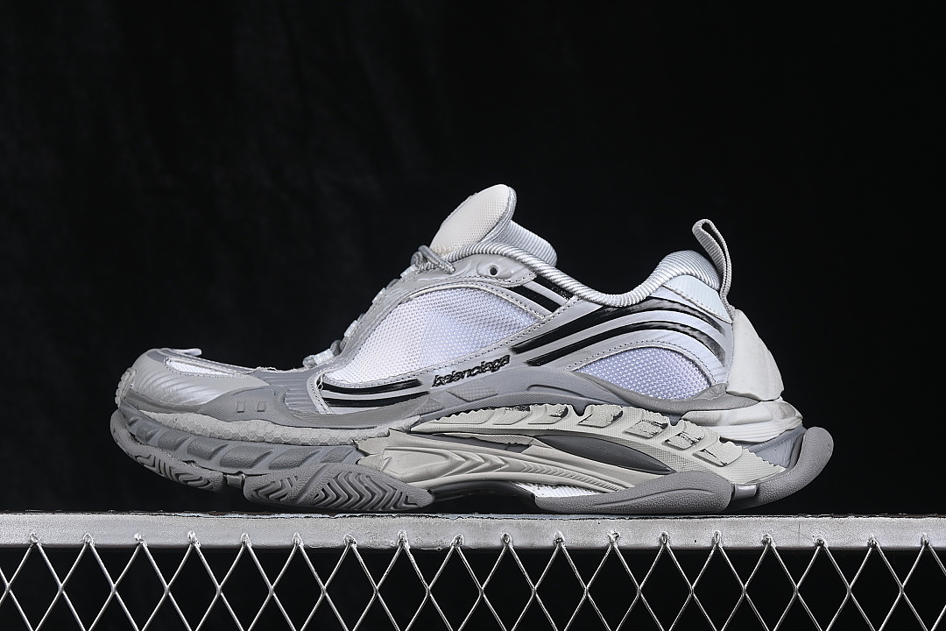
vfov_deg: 18.2
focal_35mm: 75
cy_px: 316
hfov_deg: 27.0
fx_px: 1971
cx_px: 473
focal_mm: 50
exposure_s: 1/80
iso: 160
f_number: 7.1
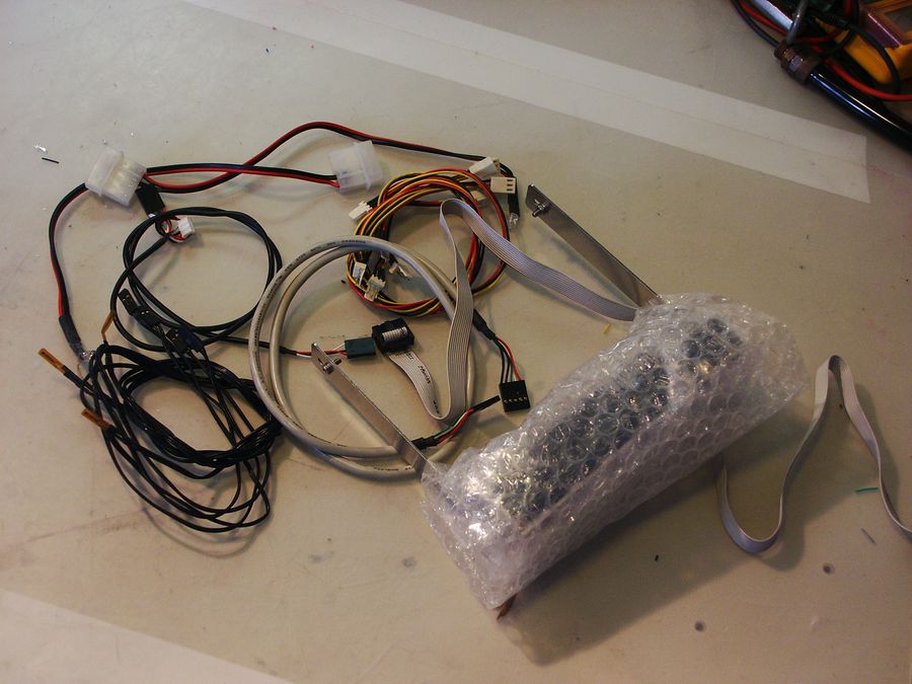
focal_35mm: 50
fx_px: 1317
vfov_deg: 29.1
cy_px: 342
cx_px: 456
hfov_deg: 38.2
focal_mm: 13.05
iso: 160
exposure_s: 1/45
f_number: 3.5
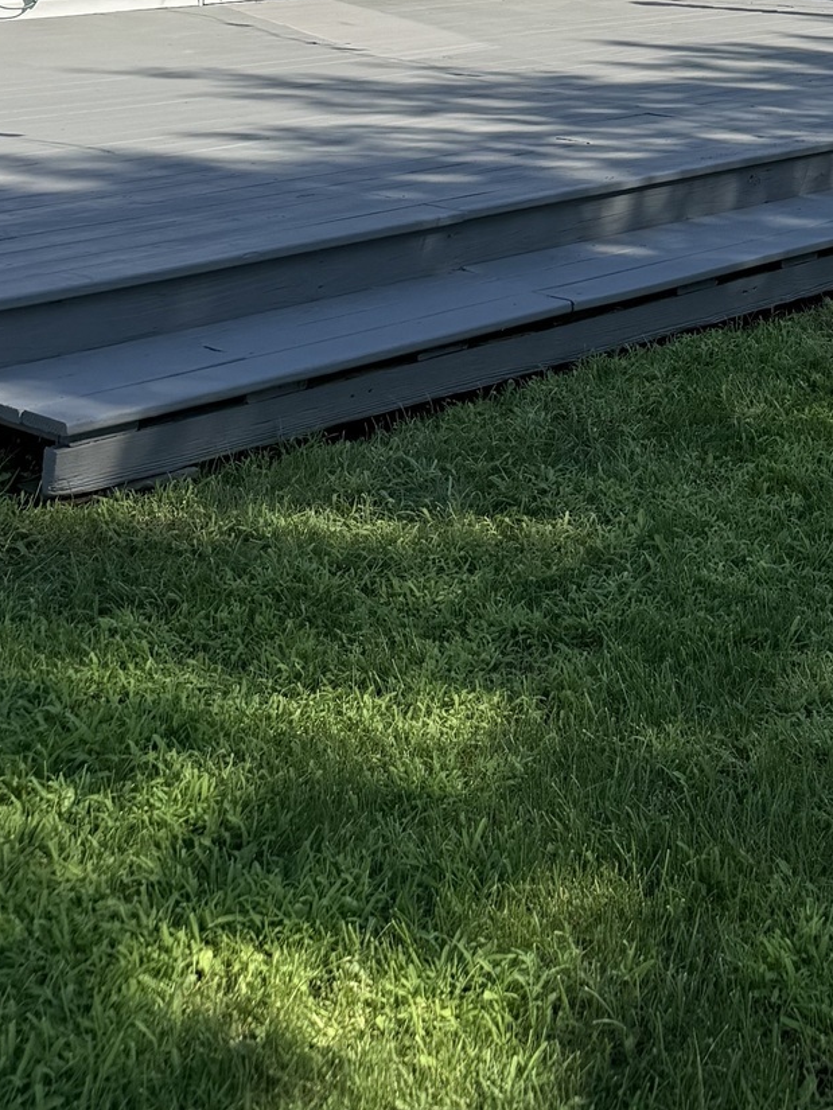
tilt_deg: +0.2
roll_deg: -3.0
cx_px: 887
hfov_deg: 21.0
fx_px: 2149
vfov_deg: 25.6
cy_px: -265
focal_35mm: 67
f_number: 1.78
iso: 80
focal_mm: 6.76
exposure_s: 1/4167
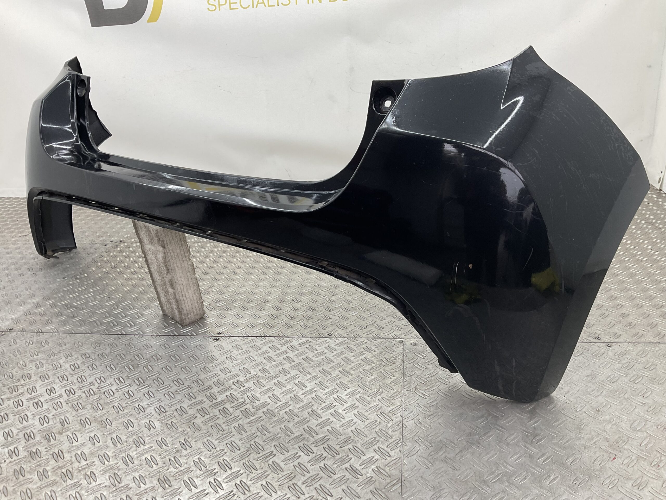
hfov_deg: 61.7
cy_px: 250
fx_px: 558
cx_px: 333
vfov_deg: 48.2
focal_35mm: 29
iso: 32
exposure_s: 1/100
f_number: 1.8
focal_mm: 3
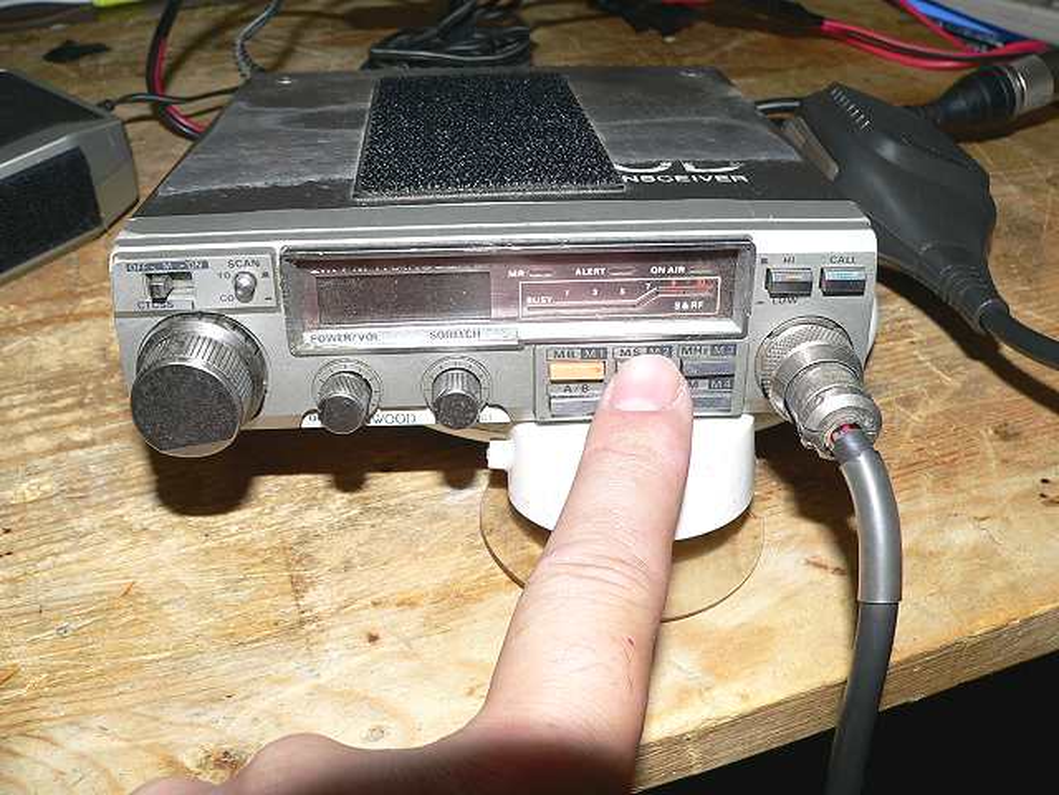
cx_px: 530
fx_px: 1101
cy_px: 398
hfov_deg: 51.4
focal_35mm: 36
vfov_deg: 39.7
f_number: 4
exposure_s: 1/60
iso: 100
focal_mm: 6
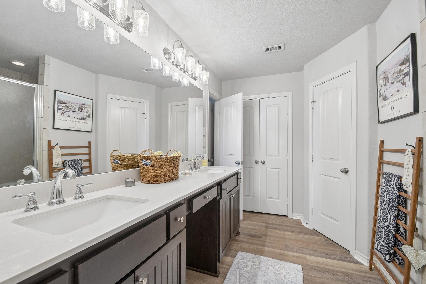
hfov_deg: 100.4
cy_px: 142
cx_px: 213
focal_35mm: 15
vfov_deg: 77.3
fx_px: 177
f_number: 8
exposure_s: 1/15
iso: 400
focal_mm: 10
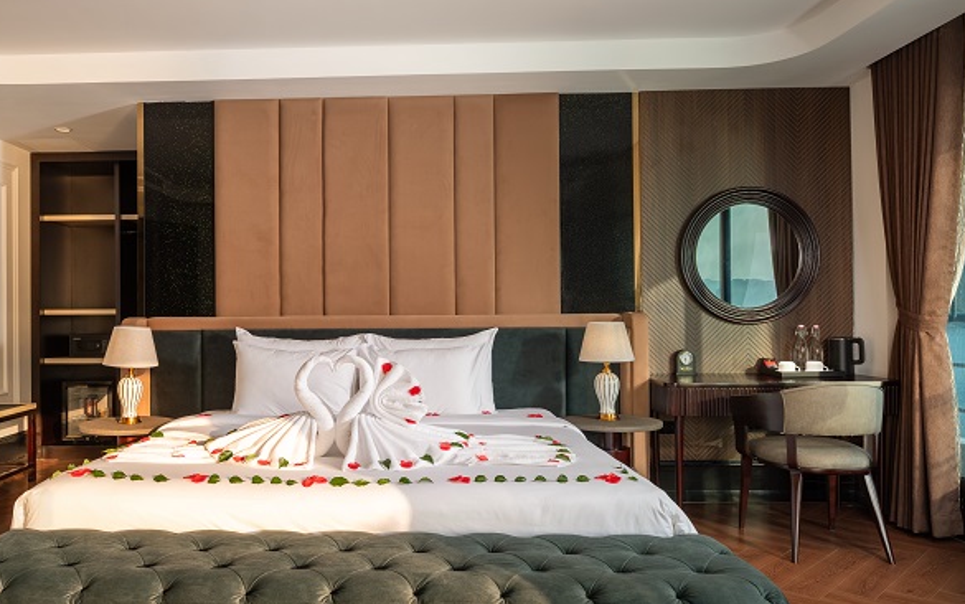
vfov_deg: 43.2
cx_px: 378
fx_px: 763
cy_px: 310
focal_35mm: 29
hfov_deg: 63.9
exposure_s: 1/50
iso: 500
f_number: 8
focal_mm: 20
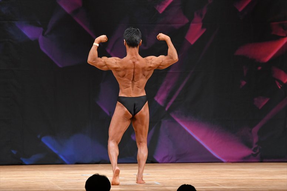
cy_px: 96
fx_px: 2151
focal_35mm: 270
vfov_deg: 5.1
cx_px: 144
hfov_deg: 7.6
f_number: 5.6
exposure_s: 1/400
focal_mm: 180
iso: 3200
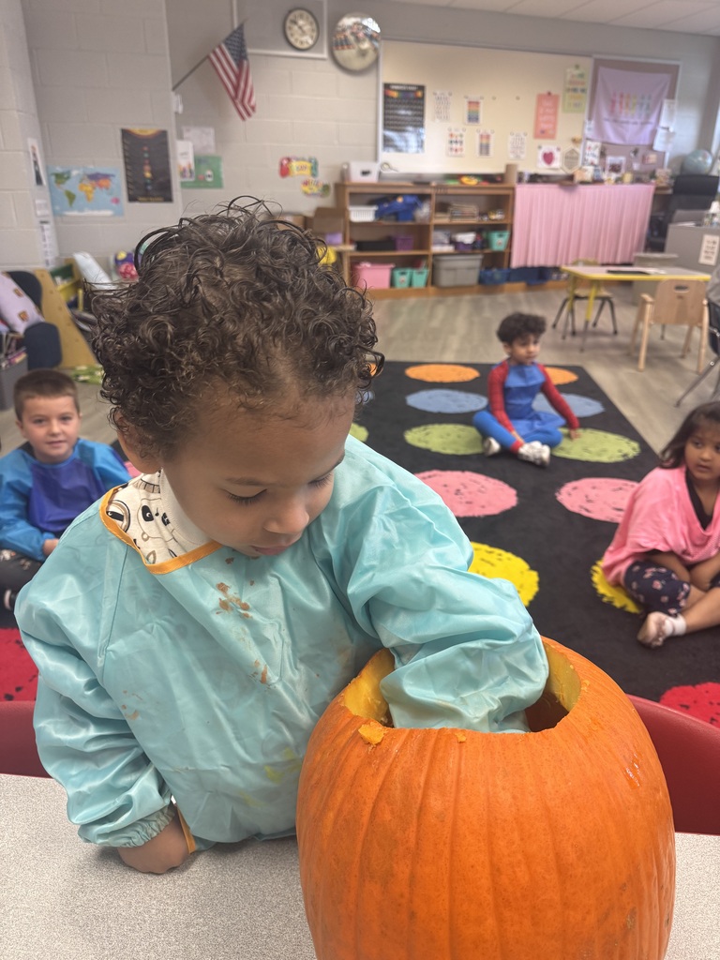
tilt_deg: -22.8
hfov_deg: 56.8
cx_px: 360
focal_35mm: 24
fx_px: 666
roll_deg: -0.2
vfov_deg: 71.6
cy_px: 480
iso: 160
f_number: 1.78
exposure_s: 1/120
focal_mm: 6.76
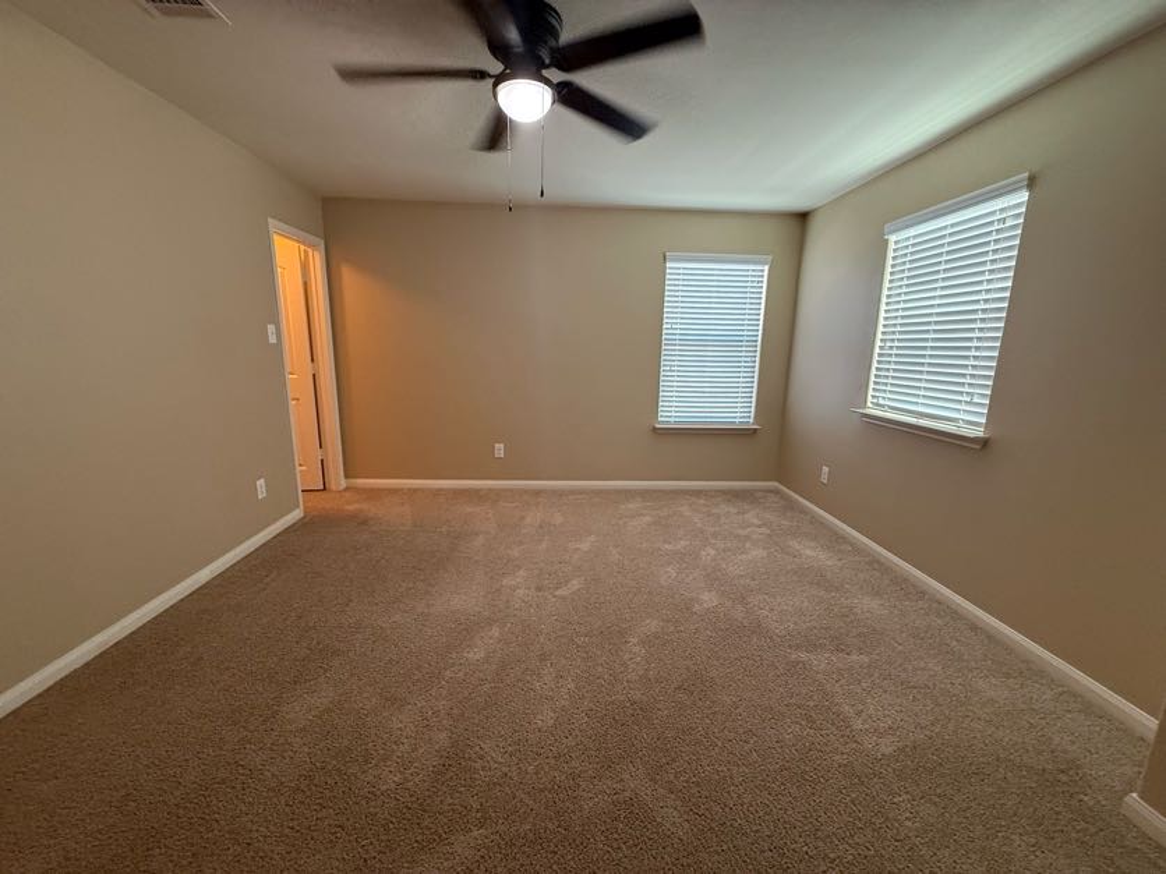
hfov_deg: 102.1
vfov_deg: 85.7
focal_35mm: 14
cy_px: 437
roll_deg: -1.8
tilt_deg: -11.8
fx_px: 472
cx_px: 583
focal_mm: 2.22
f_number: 2.2
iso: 400
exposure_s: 1/60
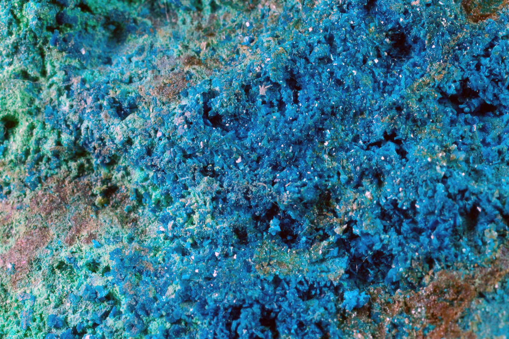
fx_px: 1060
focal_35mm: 75
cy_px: 170
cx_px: 254
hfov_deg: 27.0
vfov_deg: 18.2
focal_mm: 50
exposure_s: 1/4
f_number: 22
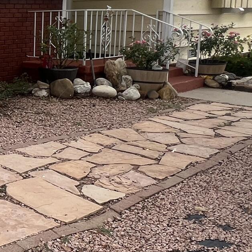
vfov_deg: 30.9
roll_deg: +0.5
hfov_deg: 26.0
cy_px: 85
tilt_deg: -8.1
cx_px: -86
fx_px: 453
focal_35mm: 55
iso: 32
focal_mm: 1.57
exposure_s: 1/229
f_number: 1.8
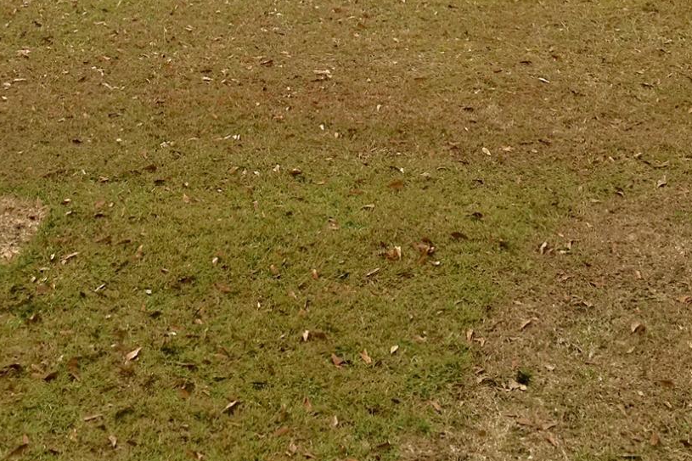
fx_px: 1422
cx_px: 266
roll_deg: +0.8
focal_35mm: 74
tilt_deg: -8.9
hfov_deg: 27.3
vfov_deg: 16.6
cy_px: -254
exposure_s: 1/1637
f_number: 2.2
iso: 25
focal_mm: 4.15
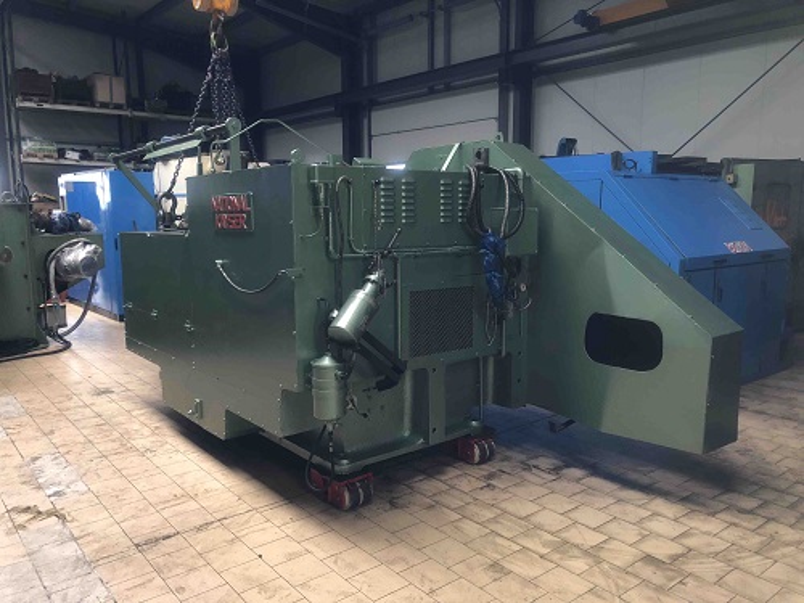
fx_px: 650
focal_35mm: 28
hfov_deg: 63.4
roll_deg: +0.5
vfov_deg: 49.7
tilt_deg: -9.3
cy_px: 302
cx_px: 402
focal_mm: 4
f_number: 1.8
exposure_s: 1/12
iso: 100
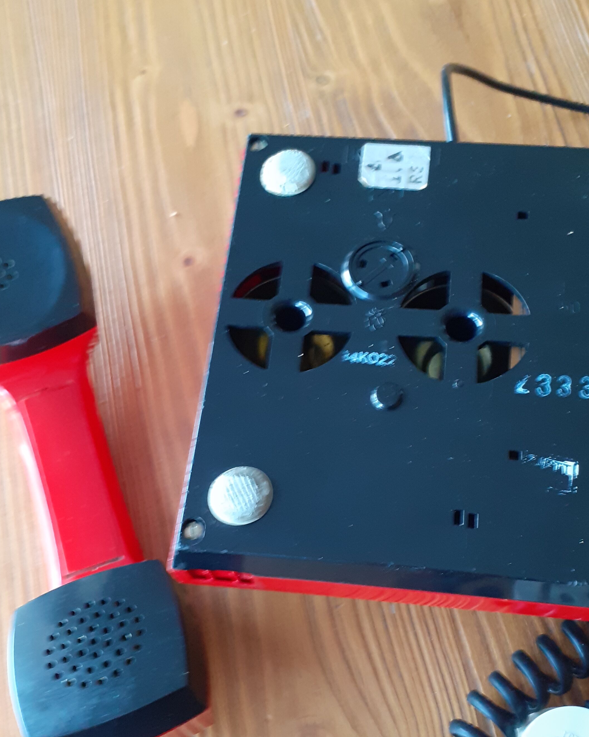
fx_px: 893
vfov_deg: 44.7
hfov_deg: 36.4
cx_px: 342
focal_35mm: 41
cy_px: 418
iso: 200
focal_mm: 3.6
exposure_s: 1/25
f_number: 1.9
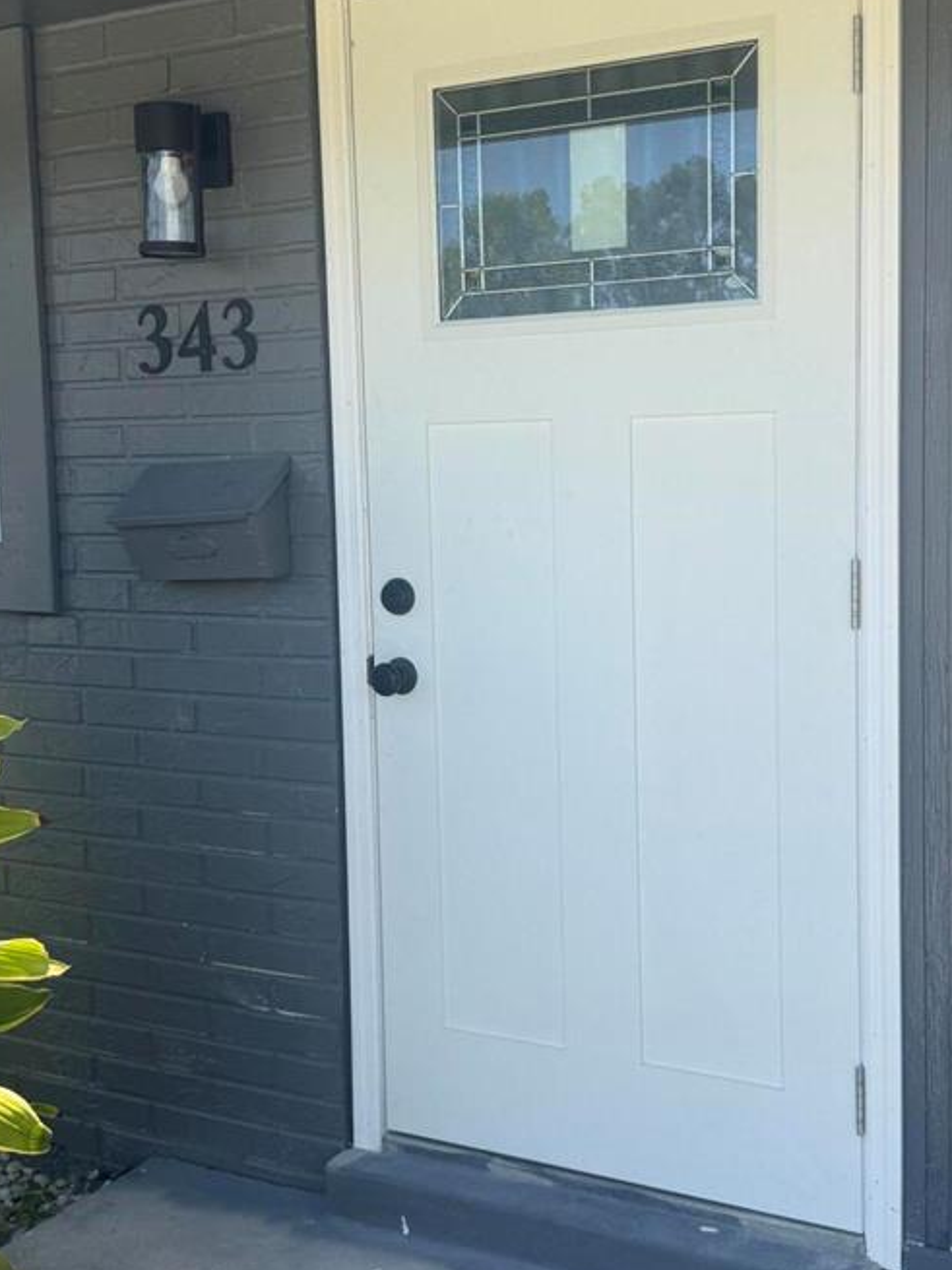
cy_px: 626
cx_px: 572
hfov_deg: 32.8
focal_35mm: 44
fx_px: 1614
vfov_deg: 43.0
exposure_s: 1/1524
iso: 80
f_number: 1.78
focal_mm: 6.76
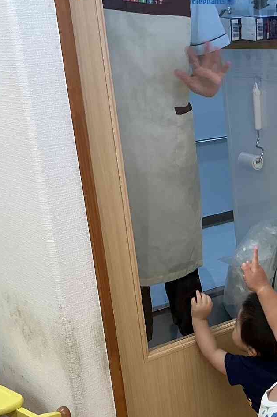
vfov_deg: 31.1
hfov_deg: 20.3
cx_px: 302
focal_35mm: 64
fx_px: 739
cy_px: 290
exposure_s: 1/120
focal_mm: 3
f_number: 1.8
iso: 64
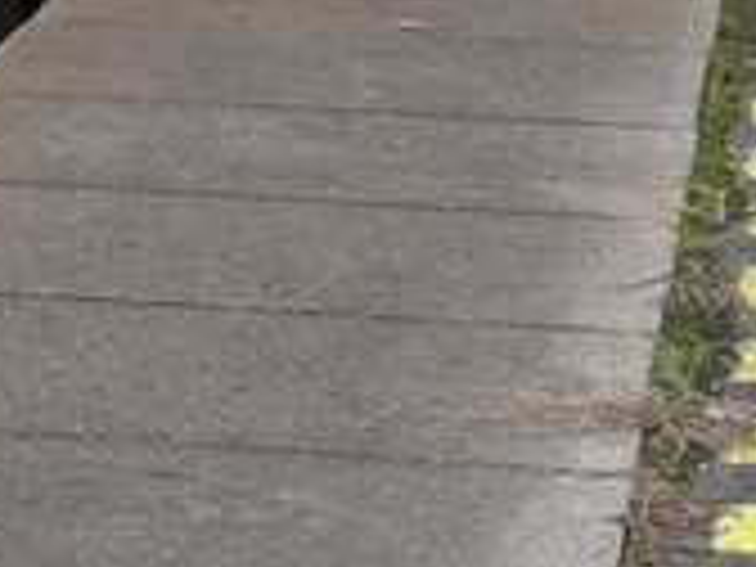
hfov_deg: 6.7
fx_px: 6224
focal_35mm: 285
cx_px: -752
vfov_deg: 5.0
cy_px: -896
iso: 100
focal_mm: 7.1
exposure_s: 1/80
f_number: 4.2
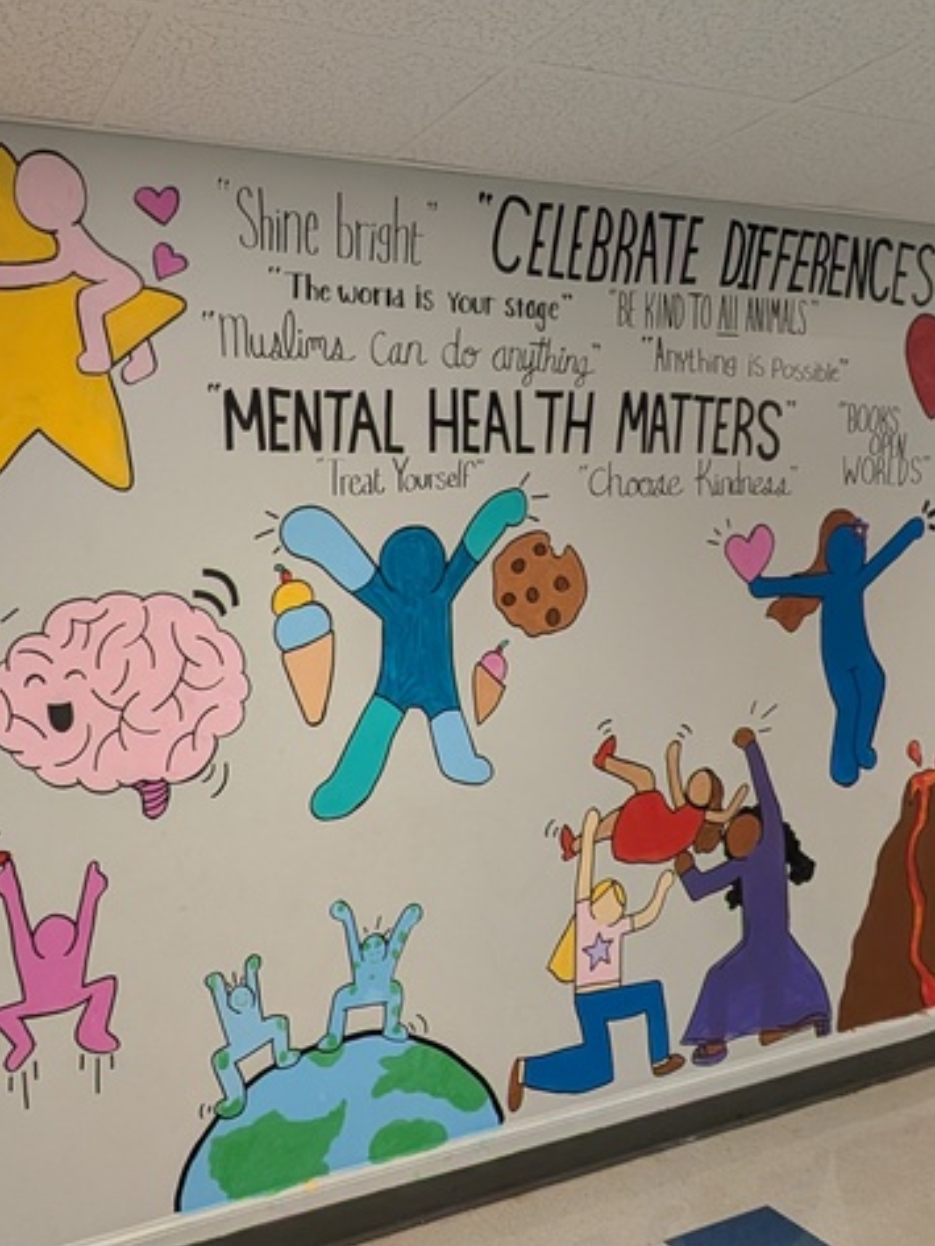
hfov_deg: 50.7
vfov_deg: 67.0
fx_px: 936
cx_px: 227
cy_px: 713
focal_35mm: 26
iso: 64
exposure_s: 1/40
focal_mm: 2.02
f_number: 1.7
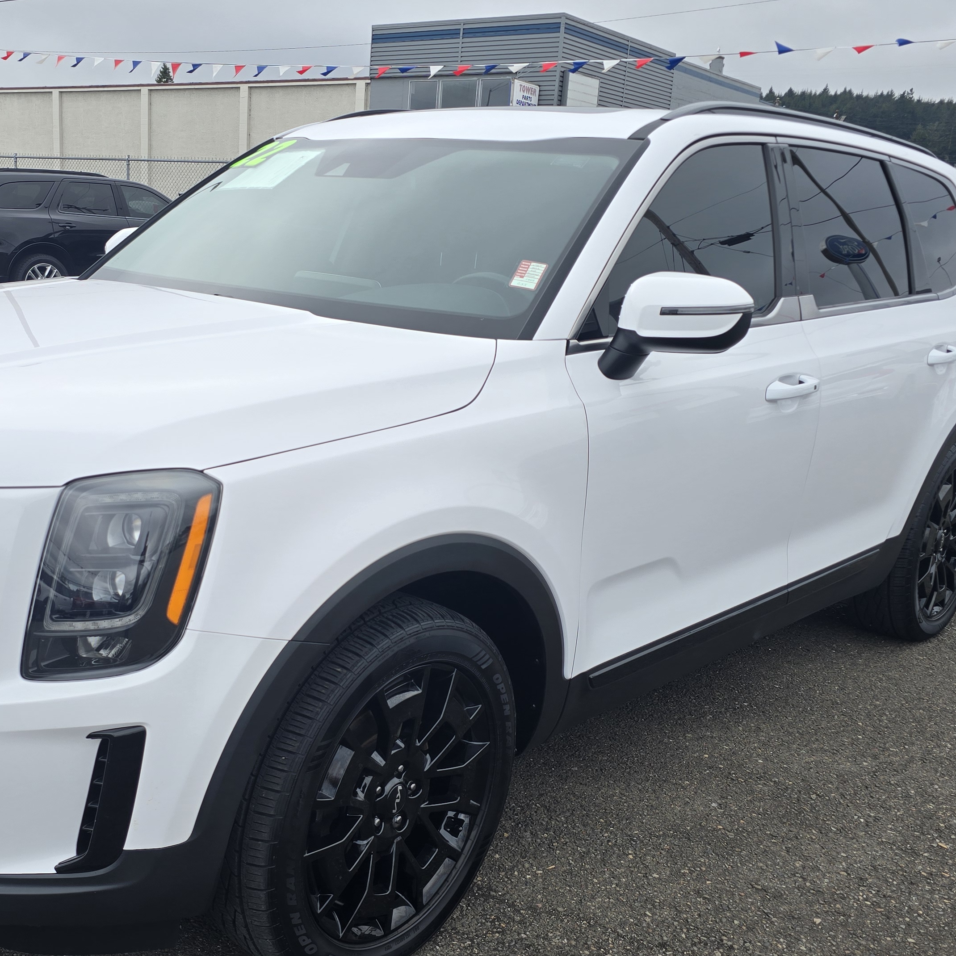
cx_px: 303
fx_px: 1187
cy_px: 531
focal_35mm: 38
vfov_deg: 43.8
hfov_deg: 43.1
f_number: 1.7
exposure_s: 1/300
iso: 12
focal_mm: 6.3
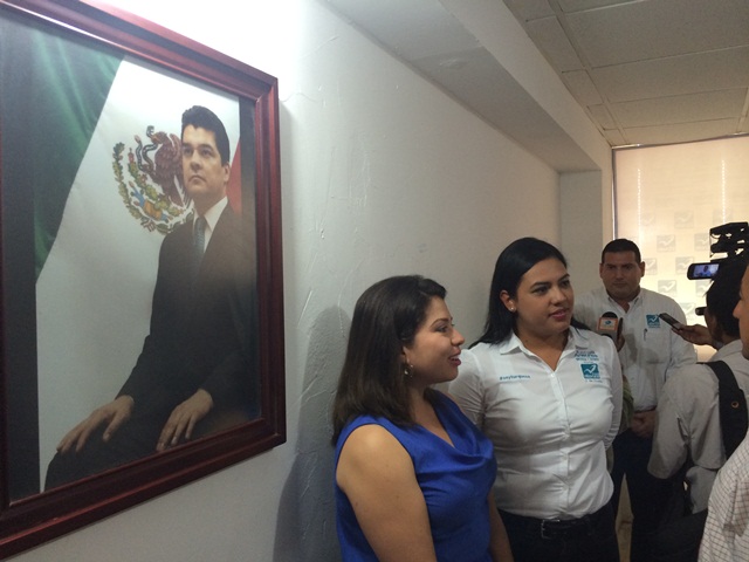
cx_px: 374
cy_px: 281
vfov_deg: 46.8
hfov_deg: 60.0
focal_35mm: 30
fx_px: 649
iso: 125
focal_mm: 4.12
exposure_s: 1/30
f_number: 2.2
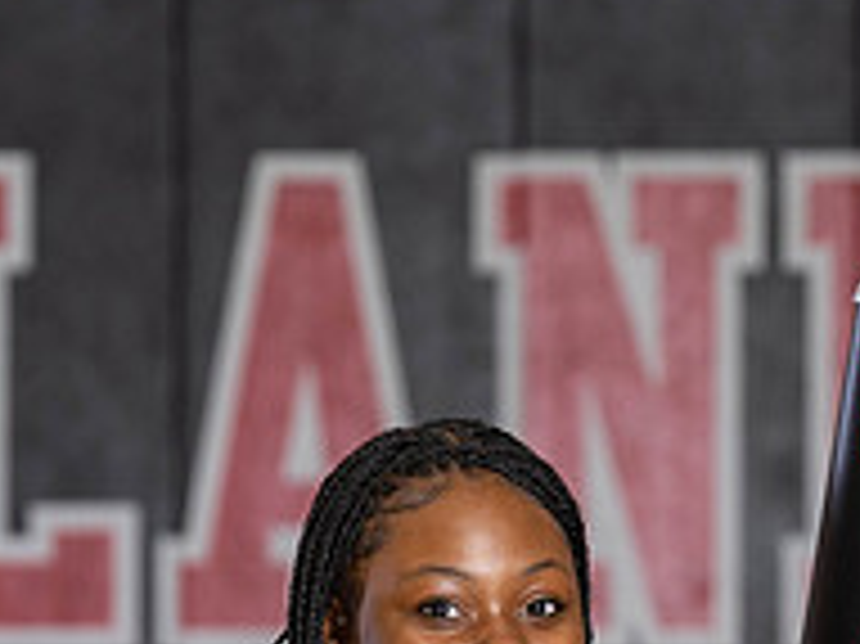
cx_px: -8
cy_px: 810
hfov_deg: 4.8
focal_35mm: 410
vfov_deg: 3.6
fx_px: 10180
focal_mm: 77
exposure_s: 1/200
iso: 160
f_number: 2.8
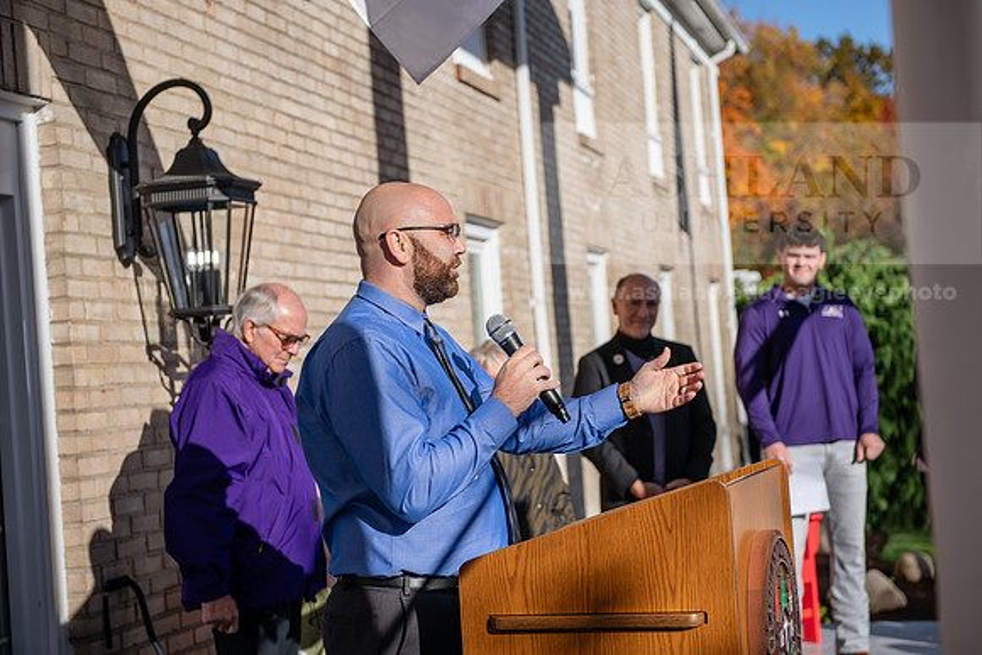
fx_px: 1692
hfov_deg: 32.4
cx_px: 491
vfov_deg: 21.9
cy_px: 328
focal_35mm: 62
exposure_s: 1/1000
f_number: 3.5
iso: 80
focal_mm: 62
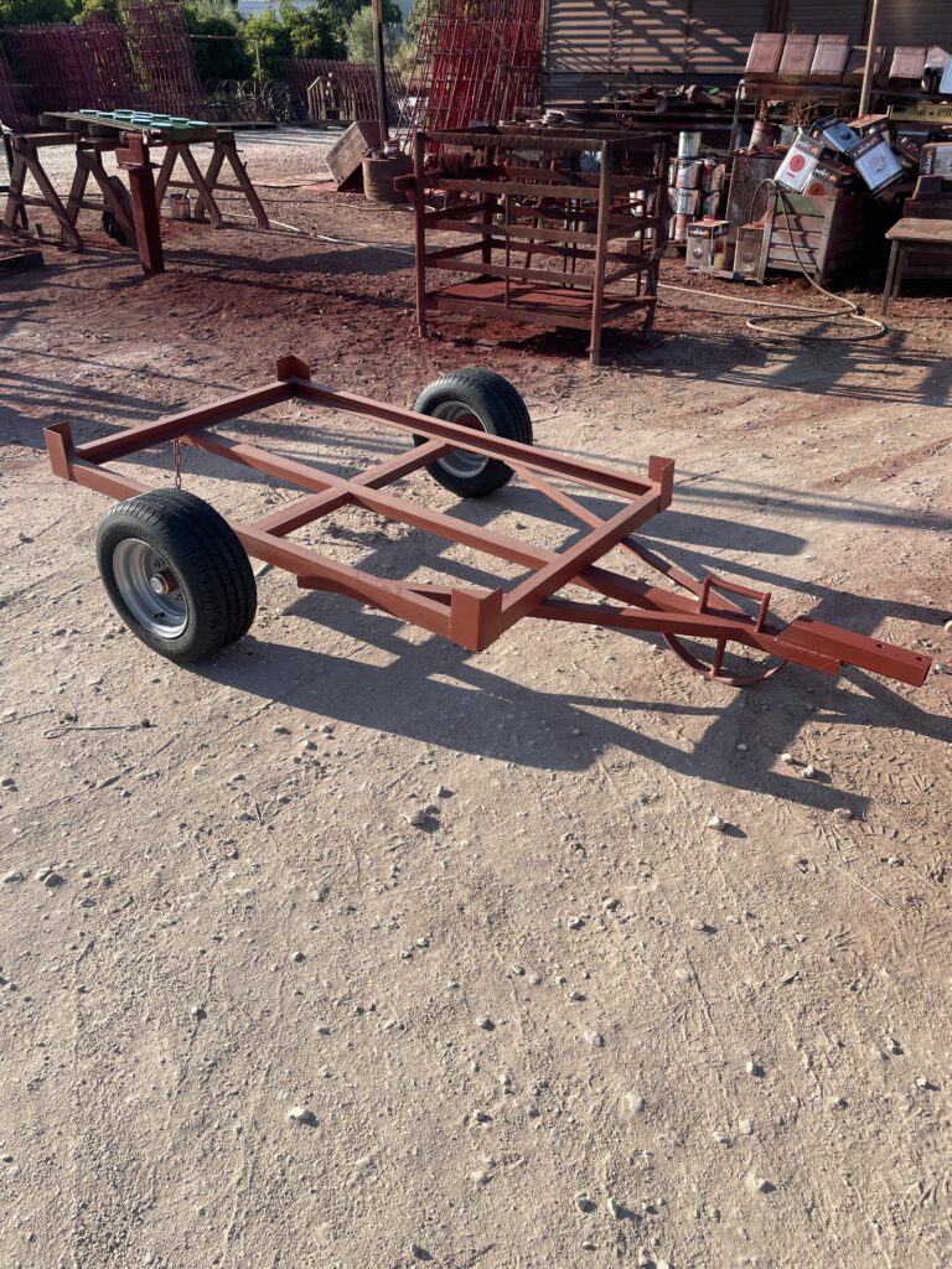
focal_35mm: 26
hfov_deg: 53.1
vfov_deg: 67.3
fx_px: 953
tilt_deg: -28.0
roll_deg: -1.2
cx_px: 476
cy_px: 634
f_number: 1.6
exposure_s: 1/2132
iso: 32
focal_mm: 4.2
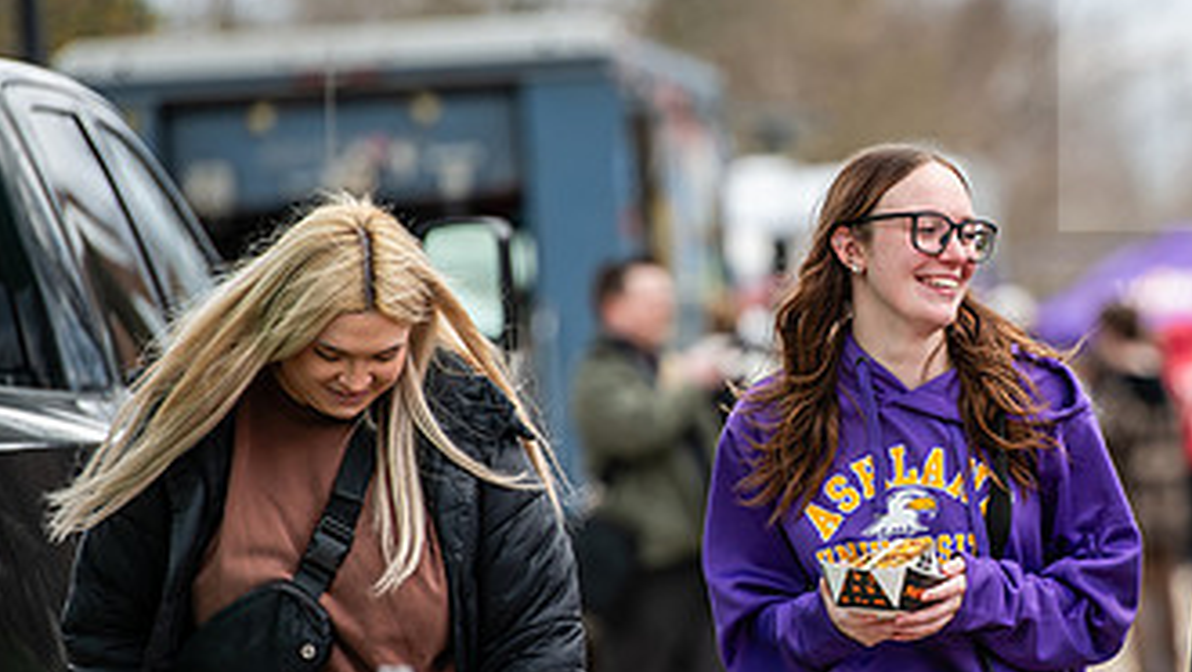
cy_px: 367
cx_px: 950
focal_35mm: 368
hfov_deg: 5.9
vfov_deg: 3.3
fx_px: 11637
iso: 160
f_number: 3.5
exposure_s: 1/640
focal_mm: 200
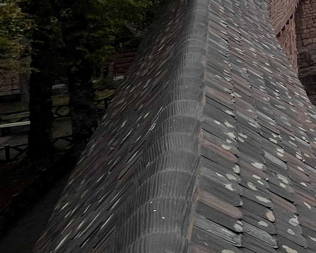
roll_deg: +3.2
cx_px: 616
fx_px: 561
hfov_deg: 19.5
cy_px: -101
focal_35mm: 60
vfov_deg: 22.0
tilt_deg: -1.1
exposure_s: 1/867
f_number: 1.8
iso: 32
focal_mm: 1.57
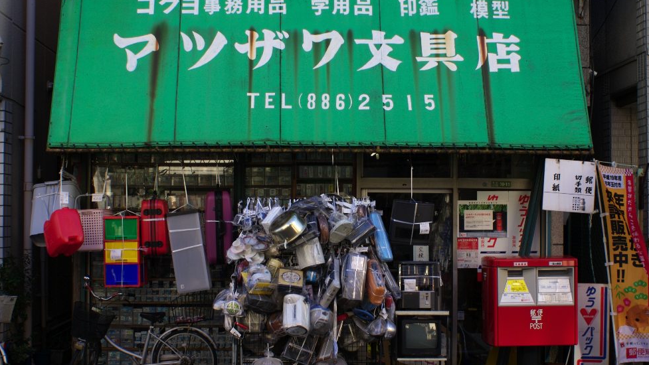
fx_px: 775
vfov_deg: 26.5
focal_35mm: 45
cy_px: 202
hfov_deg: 45.5
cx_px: 320
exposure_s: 1/80
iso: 100
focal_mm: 28
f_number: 6.3
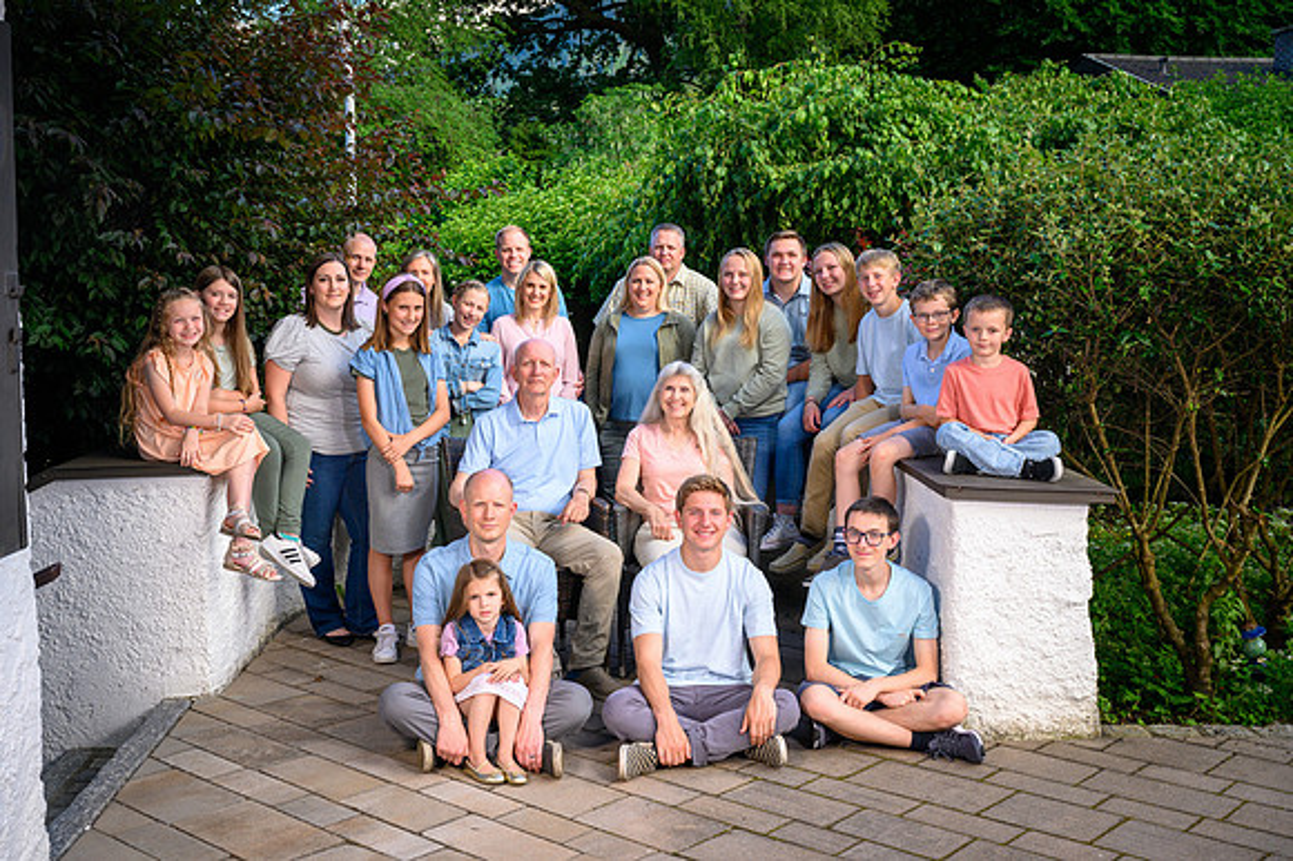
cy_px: 430
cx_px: 646
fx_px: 1436
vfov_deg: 33.4
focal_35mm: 40
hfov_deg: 48.5
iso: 400
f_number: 7.1
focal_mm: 40
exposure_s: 1/640
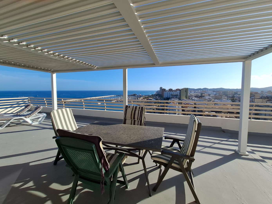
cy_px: 98
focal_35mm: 14
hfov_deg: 102.1
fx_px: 110
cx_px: 137
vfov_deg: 85.6
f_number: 2.2
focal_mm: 1.74
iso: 40
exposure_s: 1/1368
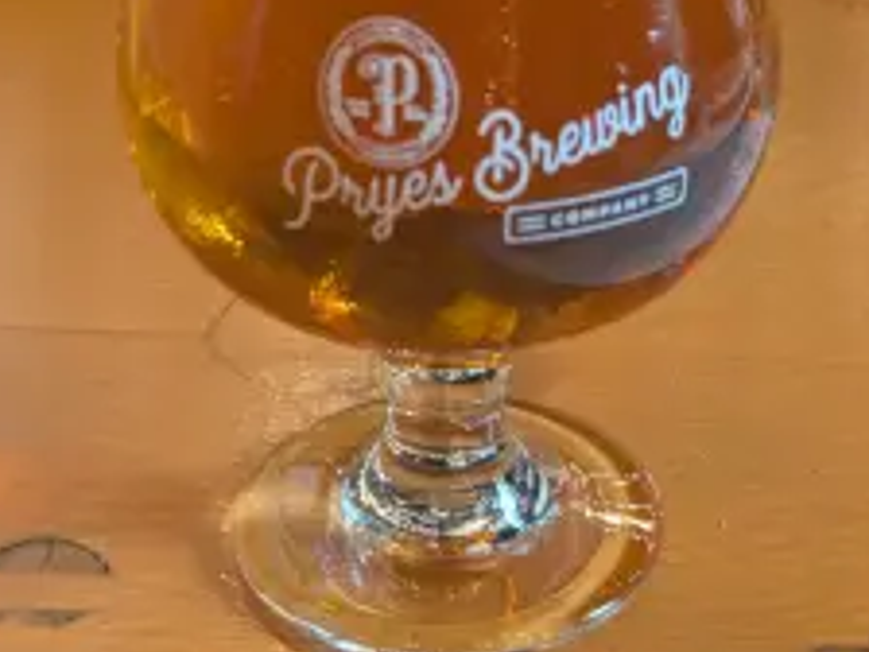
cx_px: 491
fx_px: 2159
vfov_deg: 17.1
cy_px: 244
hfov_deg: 22.7
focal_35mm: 86
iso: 1028
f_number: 1.85
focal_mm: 6.81
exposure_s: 1/120
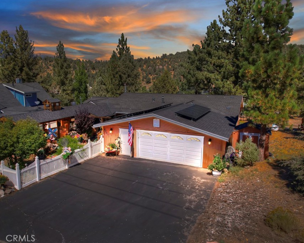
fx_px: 225
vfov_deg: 56.8
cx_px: 137
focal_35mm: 25
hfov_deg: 67.9
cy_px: 121
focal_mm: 8.4
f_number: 2.8
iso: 100
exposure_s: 1/3000
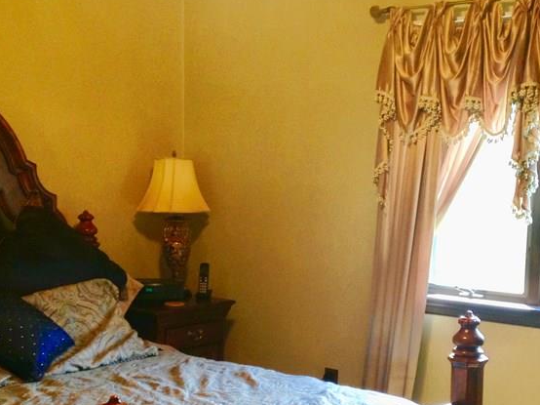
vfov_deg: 23.9
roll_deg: -0.5
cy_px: 268
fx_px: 951
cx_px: 309
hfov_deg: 31.6
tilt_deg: -6.6
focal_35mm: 61
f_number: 2.4
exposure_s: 1/20
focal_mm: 4.12
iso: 100
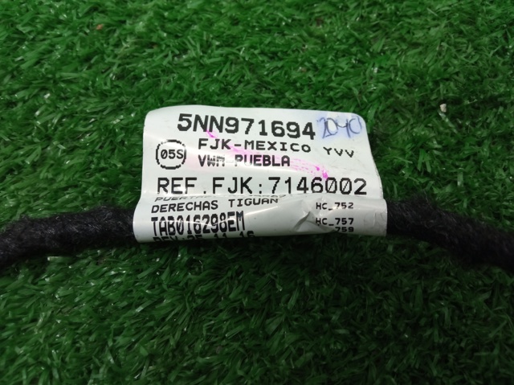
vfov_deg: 51.3
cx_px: 257
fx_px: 401
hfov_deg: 65.4
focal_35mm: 27
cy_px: 192
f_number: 2.2
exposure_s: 1/33.3
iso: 284
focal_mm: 3.79
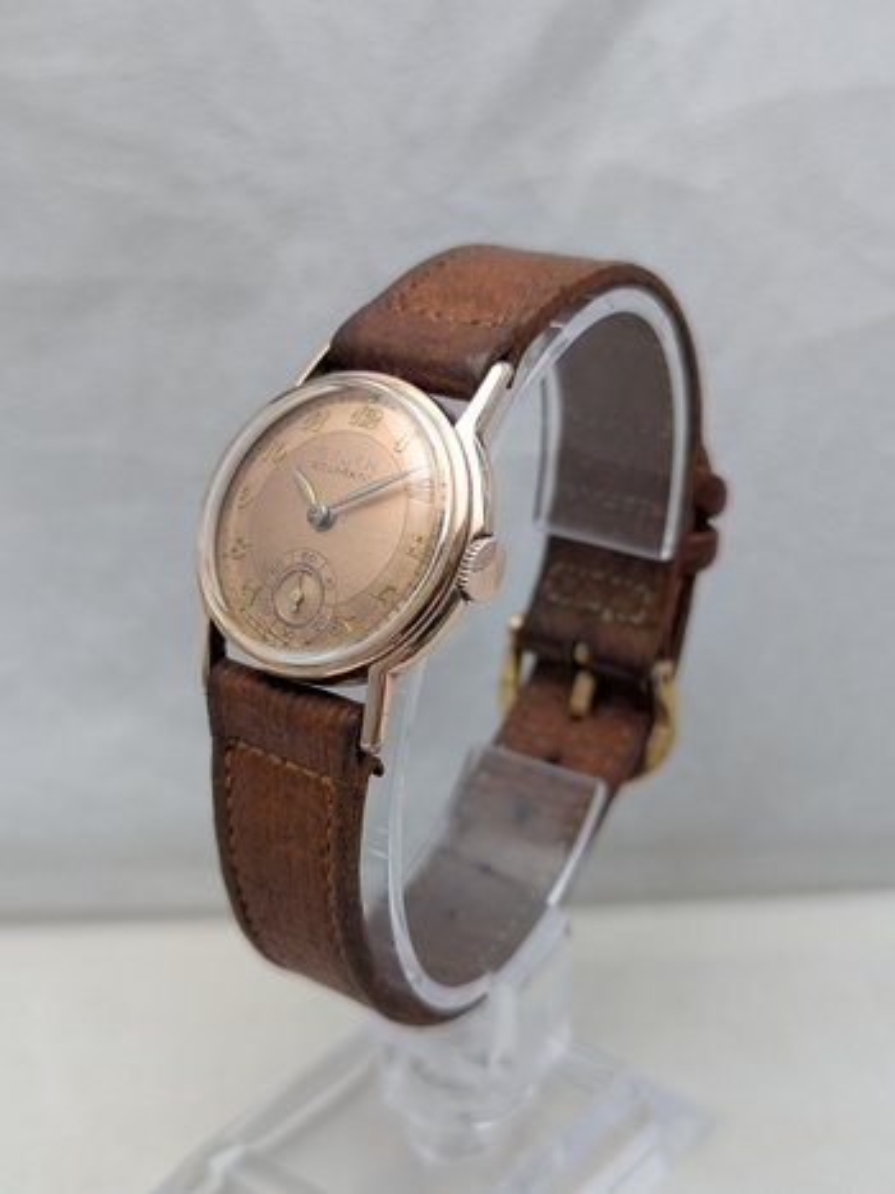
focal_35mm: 48
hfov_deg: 30.3
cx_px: 448
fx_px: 1655
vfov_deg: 39.7
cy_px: 597
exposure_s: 1/40
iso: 52
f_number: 1.85
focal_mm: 6.81
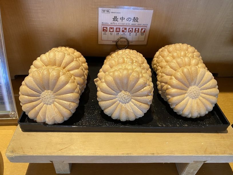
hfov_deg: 67.3
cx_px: 116
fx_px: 175
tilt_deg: -39.7
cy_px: 88
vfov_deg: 53.1
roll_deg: -1.8
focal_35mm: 26
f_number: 1.8
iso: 160
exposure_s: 1/60
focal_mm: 4.25
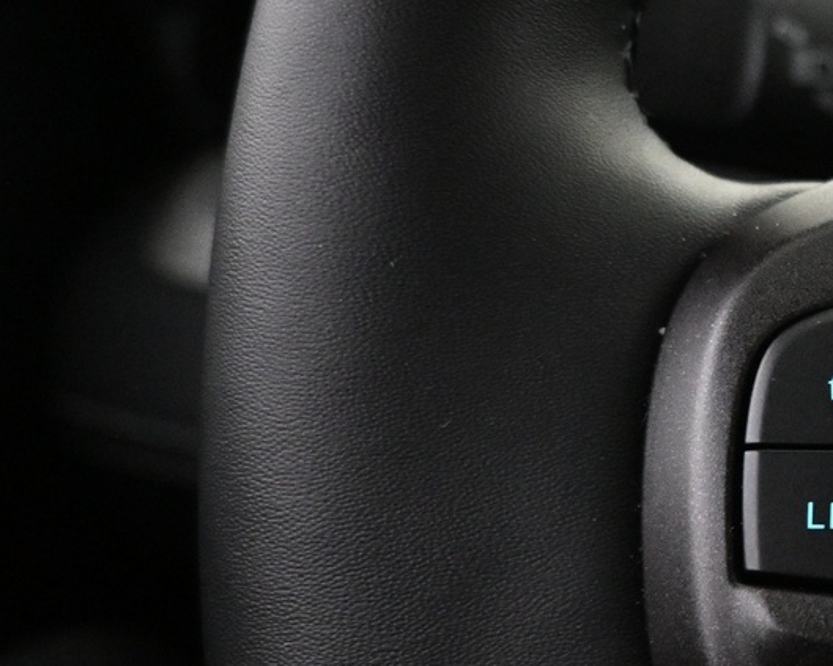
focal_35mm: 69
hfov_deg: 24.2
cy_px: 491
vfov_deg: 22.0
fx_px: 1701
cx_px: 1079
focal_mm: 16
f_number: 3.5
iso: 4000
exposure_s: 1/60
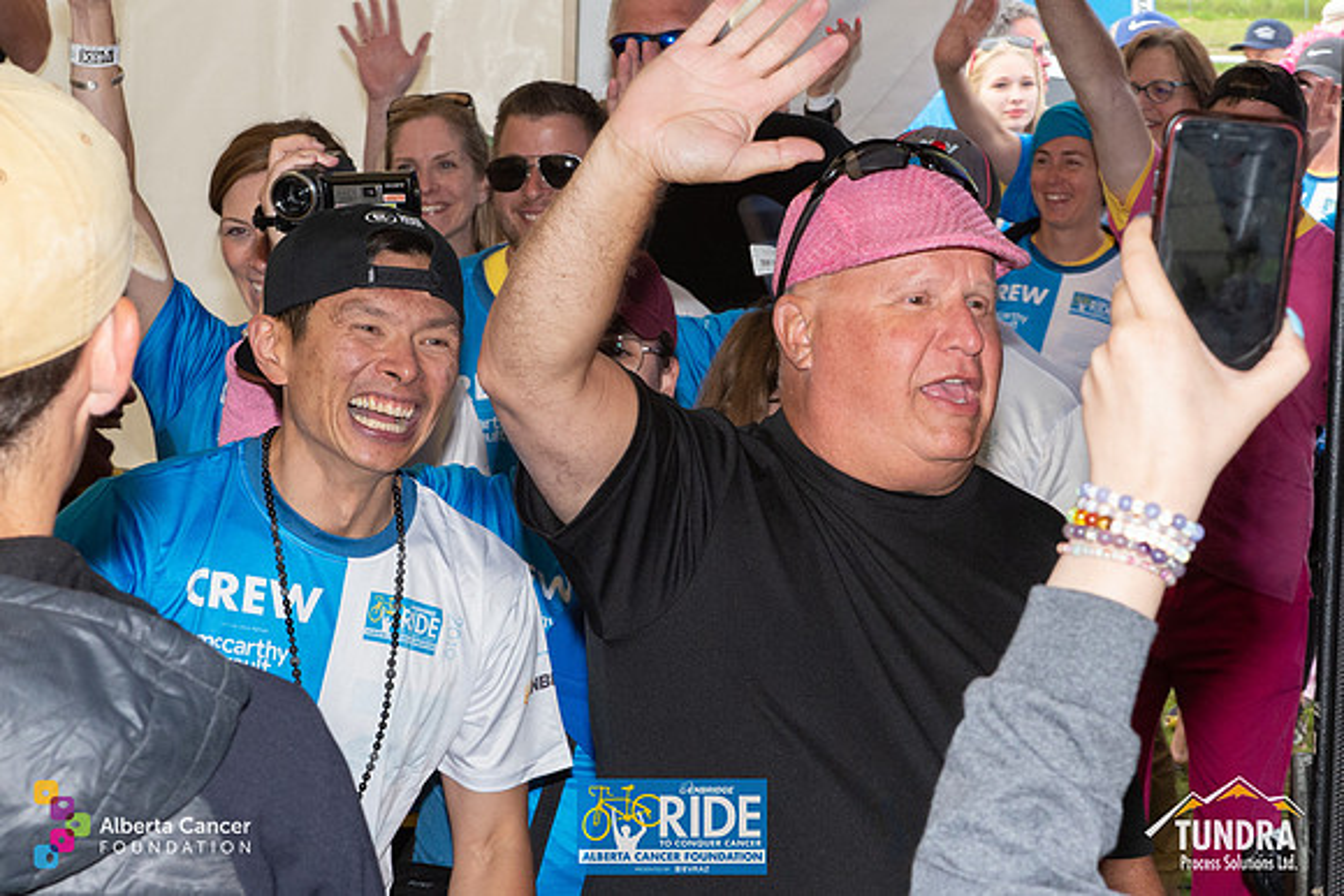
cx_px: 727
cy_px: 536
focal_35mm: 121
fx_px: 4514
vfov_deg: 11.3
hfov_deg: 16.9
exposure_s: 1/125
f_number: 13
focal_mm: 70
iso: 1600
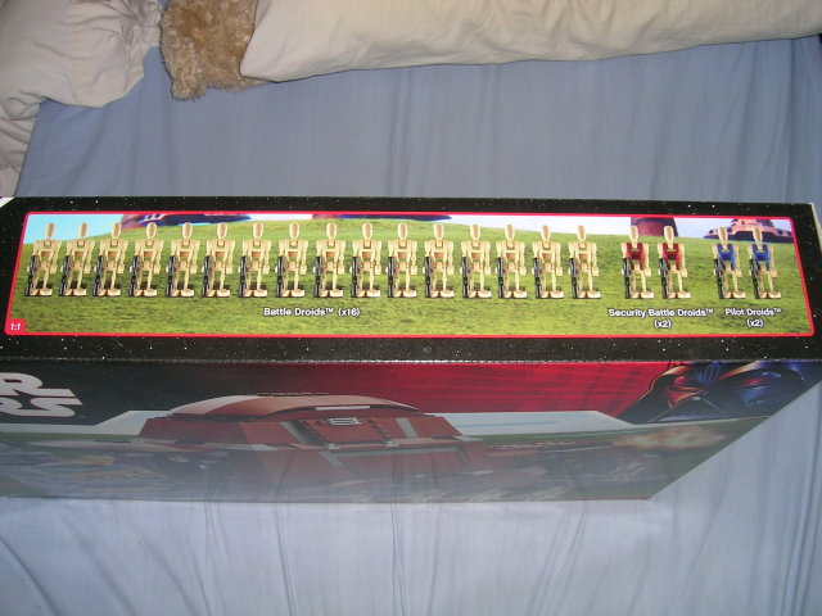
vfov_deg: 40.7
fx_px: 831
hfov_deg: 52.6
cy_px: 308
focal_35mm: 35
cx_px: 411
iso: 50
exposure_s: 1/60.1
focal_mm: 5.4
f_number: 4.8
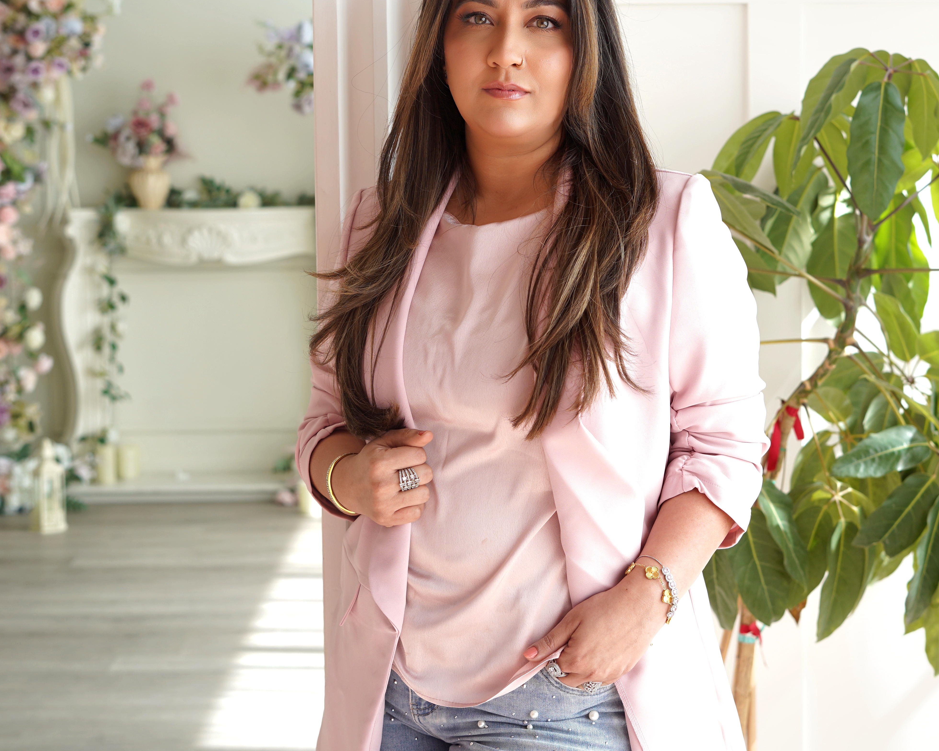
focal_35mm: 72
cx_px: 562
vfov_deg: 21.2
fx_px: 2001
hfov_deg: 26.4
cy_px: 281
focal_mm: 50
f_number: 4.5
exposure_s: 1/200
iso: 200
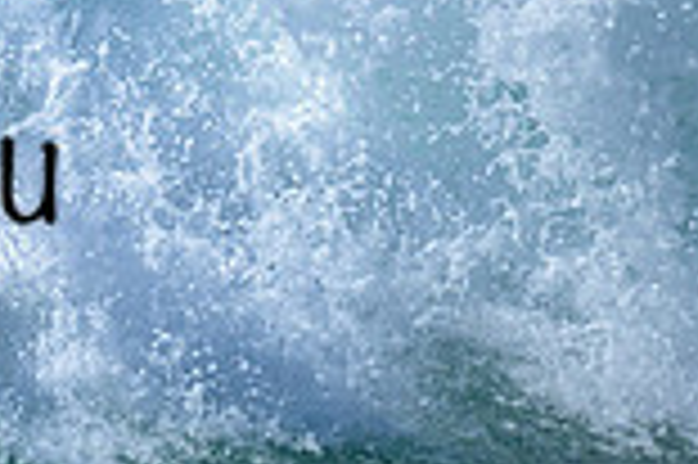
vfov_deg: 0.3
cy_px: 12
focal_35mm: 4111
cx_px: -484
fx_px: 79622
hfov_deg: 0.5
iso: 220
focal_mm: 800
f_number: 6.3
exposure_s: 1/2000
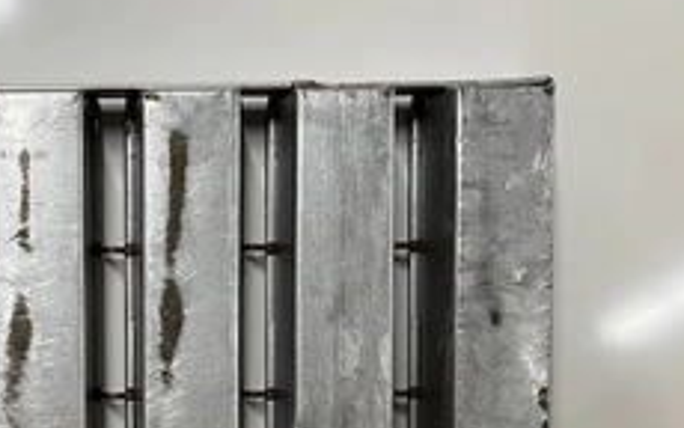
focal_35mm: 48
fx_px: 895
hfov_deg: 39.9
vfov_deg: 26.3
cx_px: 125
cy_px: 351
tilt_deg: -19.4
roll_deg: +1.3
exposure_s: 1/60
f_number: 1.5
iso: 125
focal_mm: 5.7
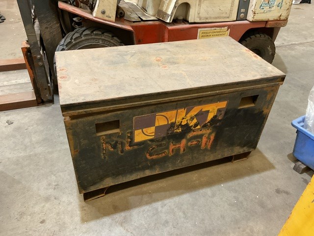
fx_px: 263
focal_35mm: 29
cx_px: 157
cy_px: 118
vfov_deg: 48.2
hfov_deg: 61.7
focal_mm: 3
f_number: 1.8
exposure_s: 1/60
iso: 250
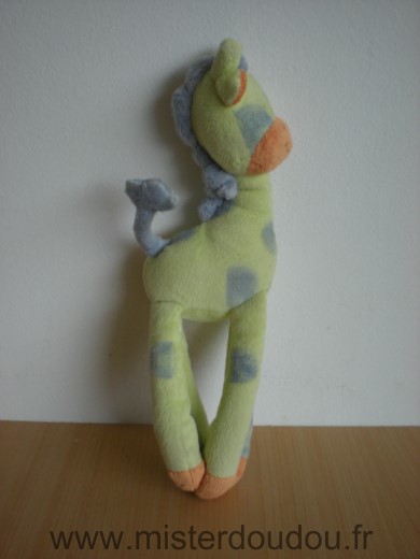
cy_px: 280
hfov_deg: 37.7
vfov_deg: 49.0
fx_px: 615
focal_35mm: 38
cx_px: 210
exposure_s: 1/27.2
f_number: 3.1
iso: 200
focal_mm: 6.3
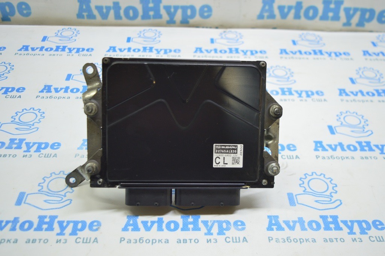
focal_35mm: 39
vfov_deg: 34.2
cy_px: 128
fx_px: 417
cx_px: 192
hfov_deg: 49.6
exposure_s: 1/40
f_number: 4
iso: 400
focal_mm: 26
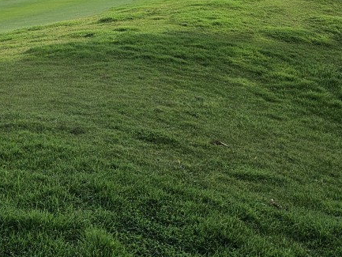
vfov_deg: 19.2
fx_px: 672
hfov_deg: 27.6
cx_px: 43
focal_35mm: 68
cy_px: -119
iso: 25
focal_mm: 5.4
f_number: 1.8
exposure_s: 1/3717
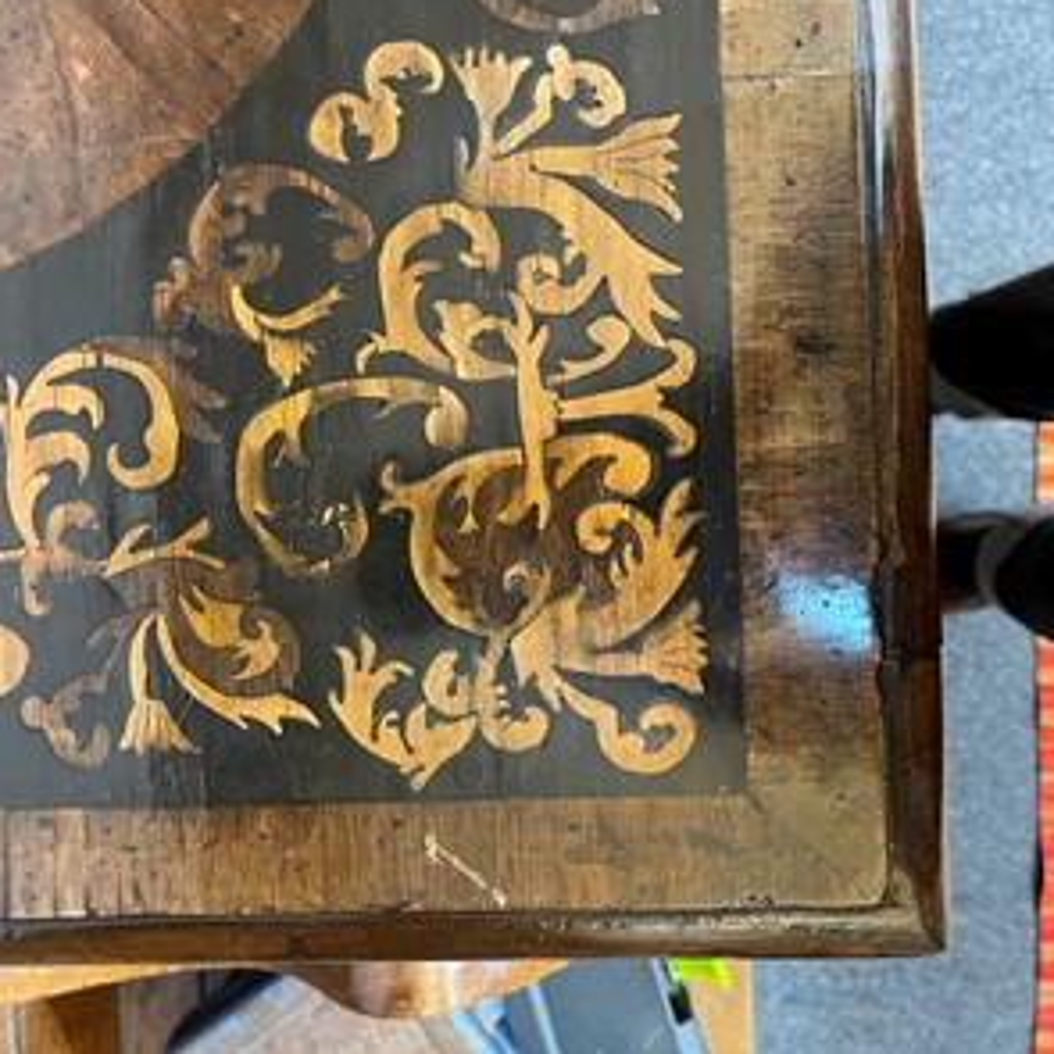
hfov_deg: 53.2
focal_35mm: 30
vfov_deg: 54.0
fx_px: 1033
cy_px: 522
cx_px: 368
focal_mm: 5.1
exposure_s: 1/25
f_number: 1.6
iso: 500
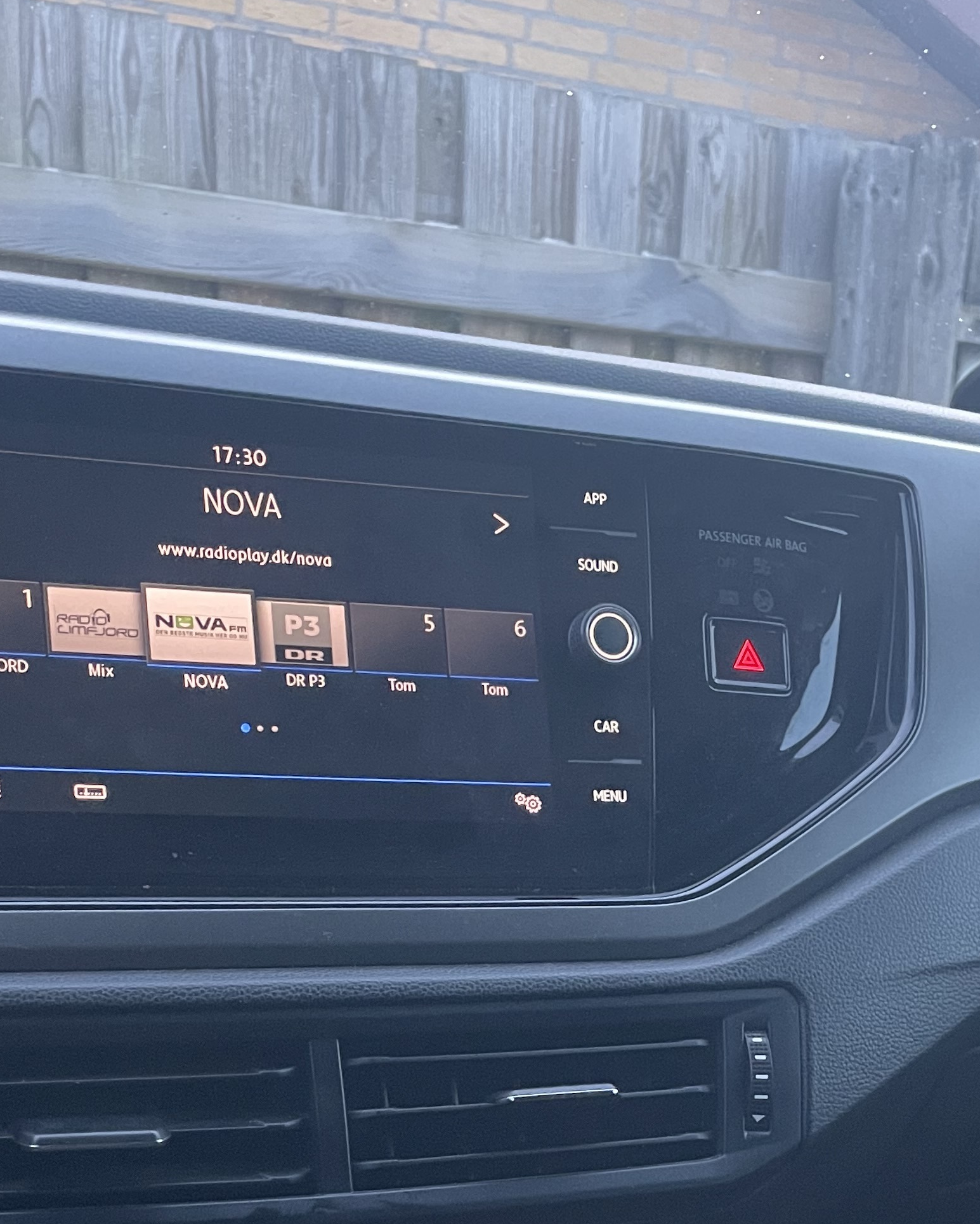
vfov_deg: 32.1
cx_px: 568
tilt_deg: -19.6
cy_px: 1270
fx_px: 1921
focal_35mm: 53
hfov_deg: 28.6
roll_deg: -3.0
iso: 800
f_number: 1.6
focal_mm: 4.2
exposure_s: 1/30
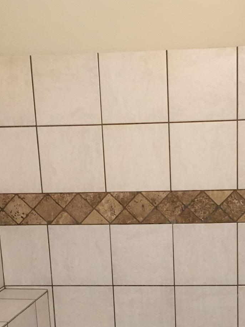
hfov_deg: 27.8
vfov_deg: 35.7
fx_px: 490
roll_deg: +1.1
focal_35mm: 52
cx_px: 173
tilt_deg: -12.0
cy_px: 257
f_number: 2.2
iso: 125
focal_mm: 4.15
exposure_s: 1/30
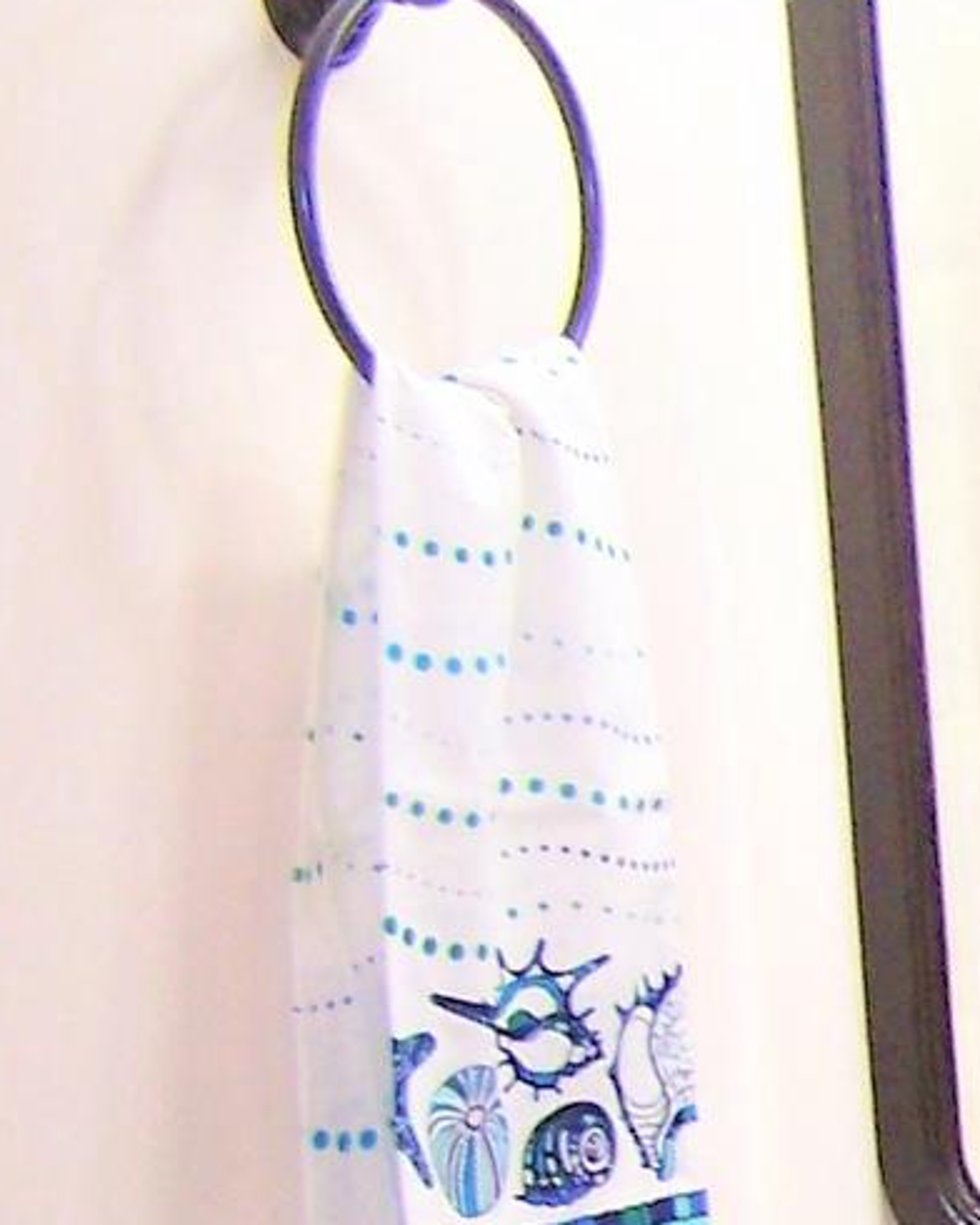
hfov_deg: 8.8
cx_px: 2536
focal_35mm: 155
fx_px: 5620
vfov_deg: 12.2
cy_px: 1445
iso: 140
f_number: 2.8
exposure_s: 1/90
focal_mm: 6.3
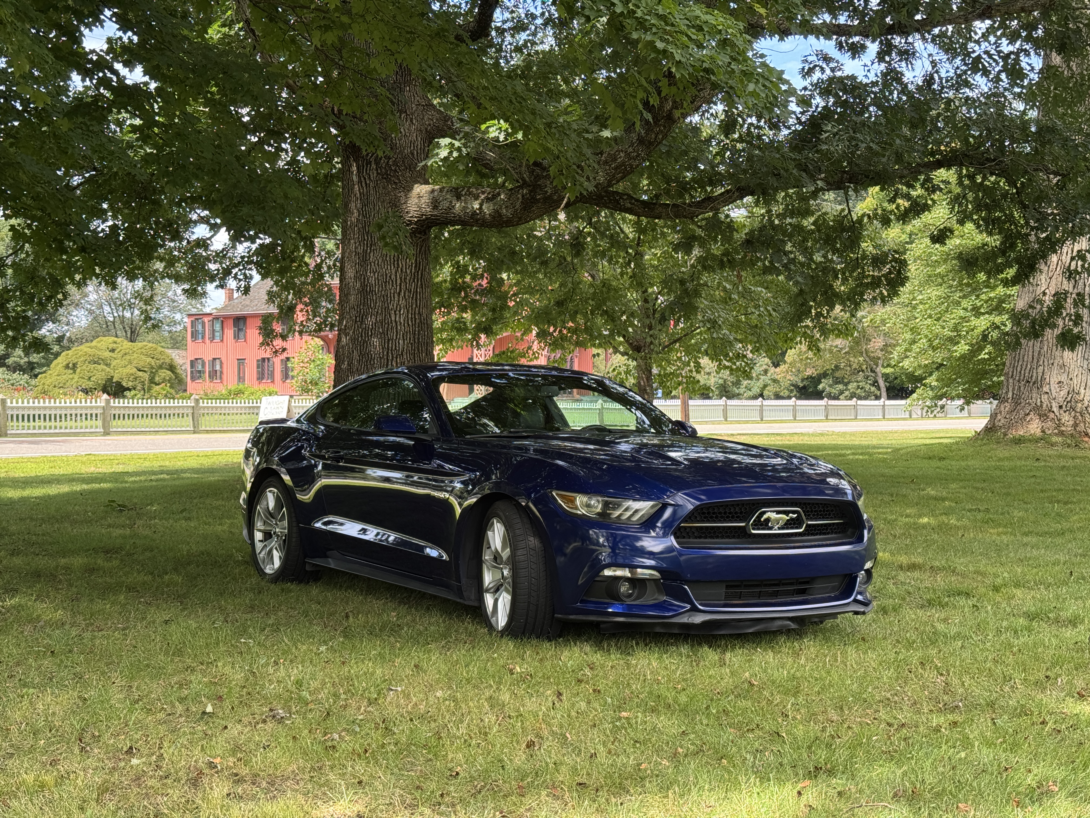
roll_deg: +0.4
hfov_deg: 39.7
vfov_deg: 30.3
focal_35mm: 48
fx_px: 1511
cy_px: 409
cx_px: 545
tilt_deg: -1.7
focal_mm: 6.76
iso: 64
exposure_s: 1/288
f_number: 1.78
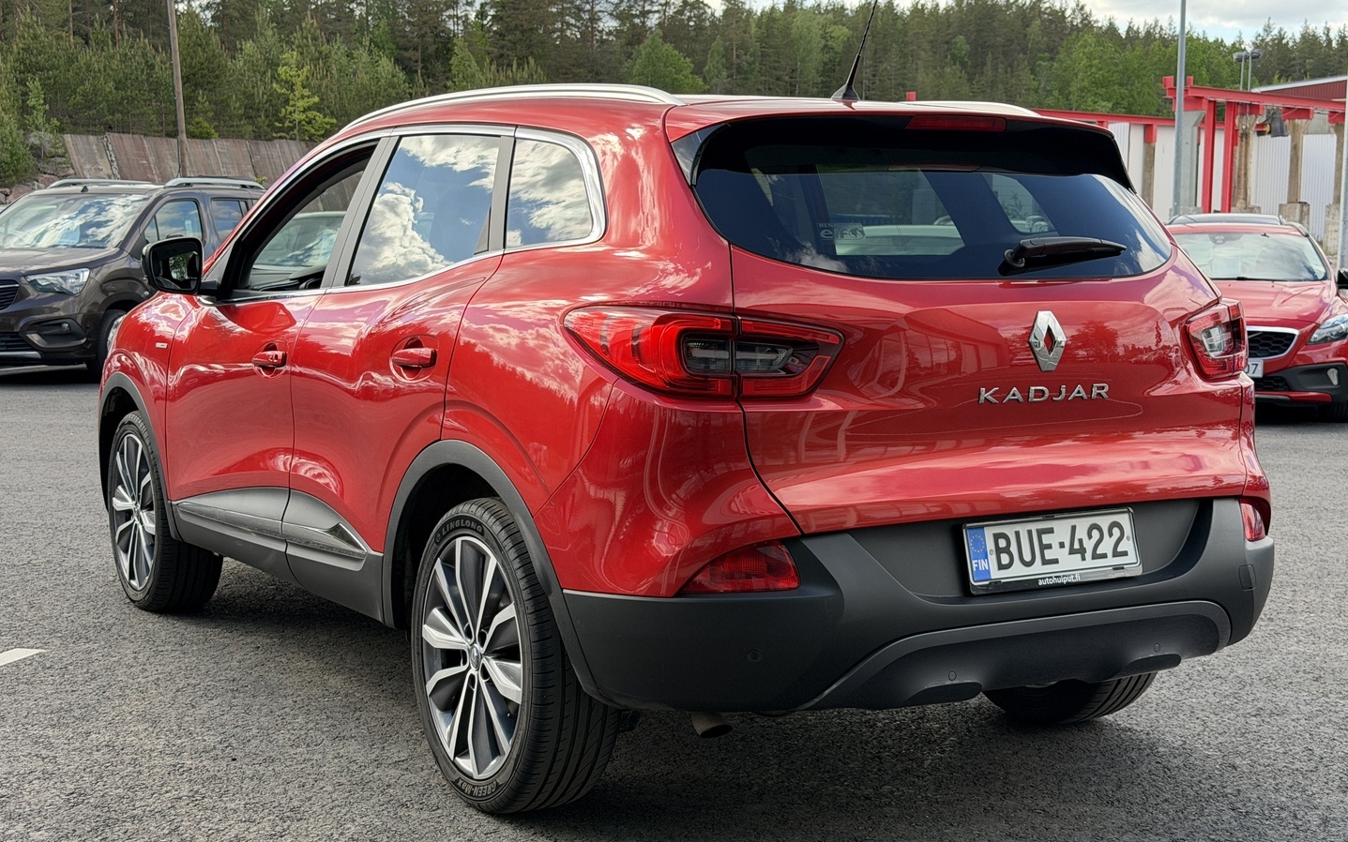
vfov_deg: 25.3
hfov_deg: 39.6
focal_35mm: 51
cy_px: 461
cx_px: 674
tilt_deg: -8.2
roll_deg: -0.3
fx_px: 1874
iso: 80
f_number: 1.78
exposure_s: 1/846
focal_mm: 6.76
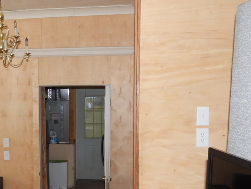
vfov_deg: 25.5
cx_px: 26
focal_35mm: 57
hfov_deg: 32.1
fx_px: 413
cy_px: 125
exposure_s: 1/30
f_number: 2.8
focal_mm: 4.3
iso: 200
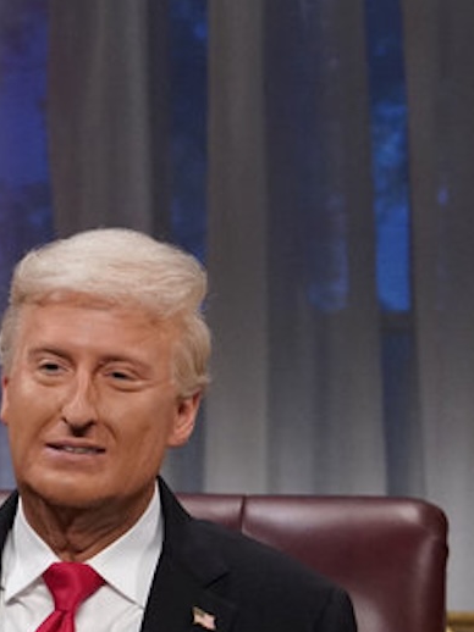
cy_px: 569
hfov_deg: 3.7
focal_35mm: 399
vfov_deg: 5.0
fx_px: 7291
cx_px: 83
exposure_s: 1/250
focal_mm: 127
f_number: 3.5
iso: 5000
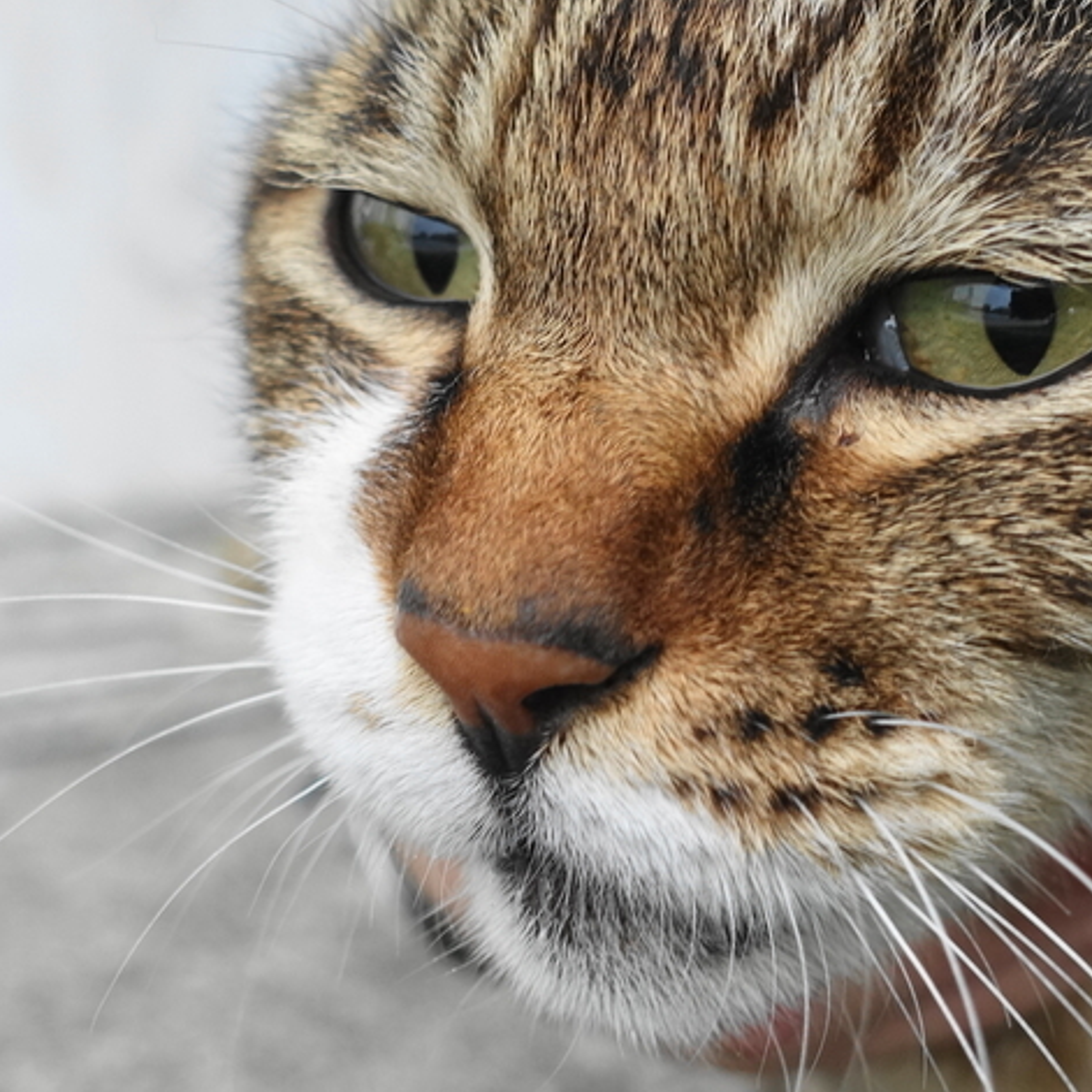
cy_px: 498
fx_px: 1856
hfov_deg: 32.6
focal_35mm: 52
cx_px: 698
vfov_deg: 32.8
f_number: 2.8
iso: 320
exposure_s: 1/160
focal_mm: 8.8
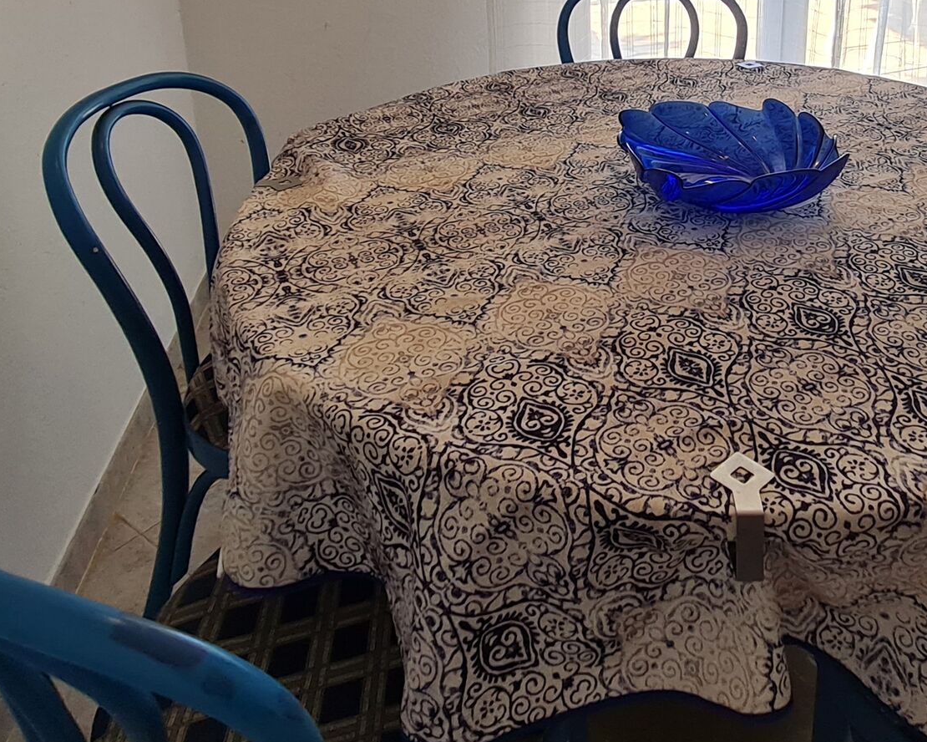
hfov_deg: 54.6
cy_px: 54
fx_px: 878
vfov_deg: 41.6
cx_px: 616
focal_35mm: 32
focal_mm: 1.74
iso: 80
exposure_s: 1/100
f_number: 2.2
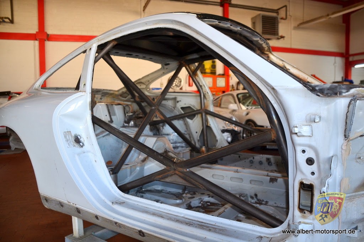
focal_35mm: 30
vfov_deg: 43.5
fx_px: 303
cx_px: 182
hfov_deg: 62.0
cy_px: 121
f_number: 3.5
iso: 400
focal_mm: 20
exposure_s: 1/80
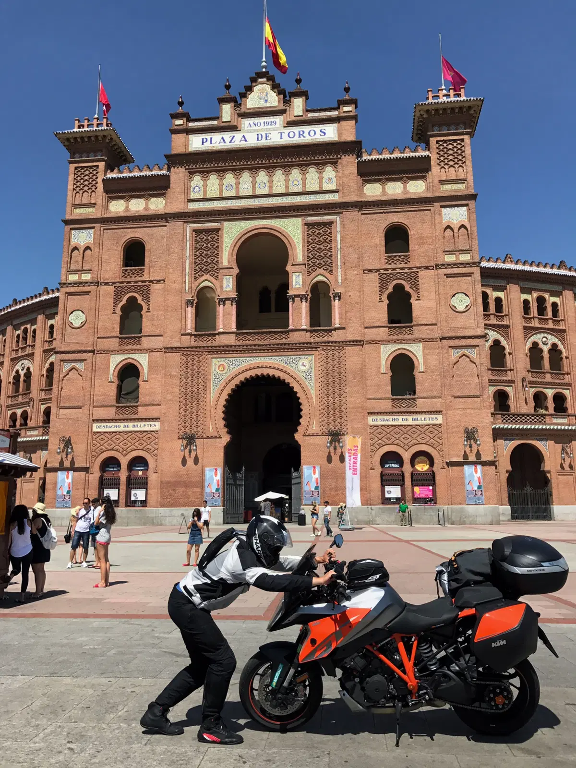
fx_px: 621
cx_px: 288
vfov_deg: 63.4
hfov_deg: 49.7
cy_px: 384
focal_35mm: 28
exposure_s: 1/2660
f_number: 1.8
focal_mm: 3.99
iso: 20
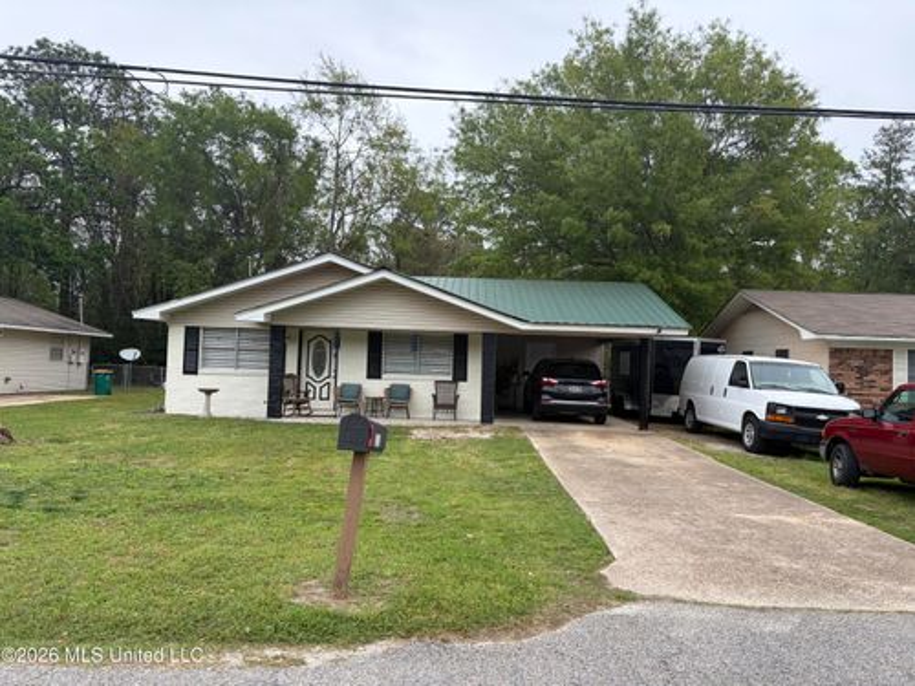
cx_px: 458
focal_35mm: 26
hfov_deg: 67.3
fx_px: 687
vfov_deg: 53.1
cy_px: 343
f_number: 1.6
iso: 64
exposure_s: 1/959
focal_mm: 5.96
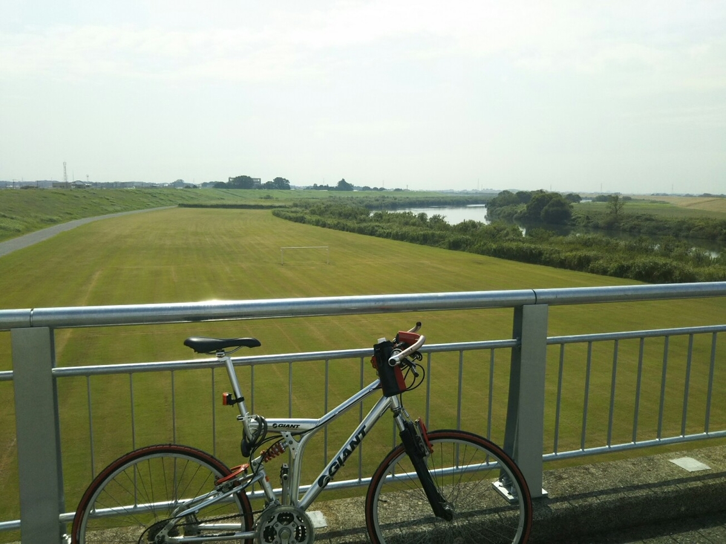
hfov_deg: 60.0
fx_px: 629
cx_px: 363
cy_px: 272
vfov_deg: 46.8
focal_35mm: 30
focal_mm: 4
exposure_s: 1/1747
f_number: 2.2
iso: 25
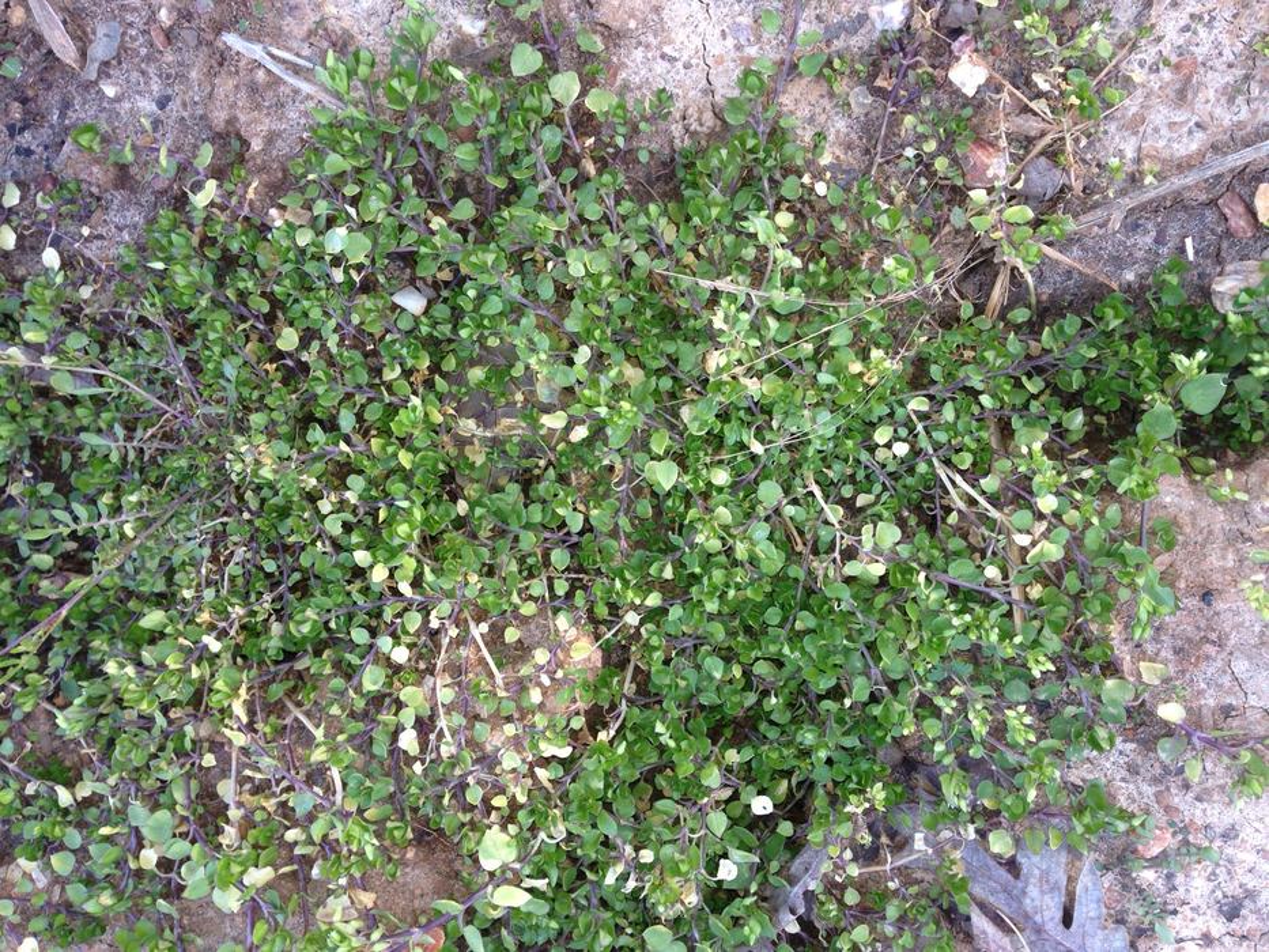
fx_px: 1210
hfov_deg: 55.3
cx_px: 634
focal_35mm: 33
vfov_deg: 43.0
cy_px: 476
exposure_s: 1/60
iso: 50
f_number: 2.4
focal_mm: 4.13
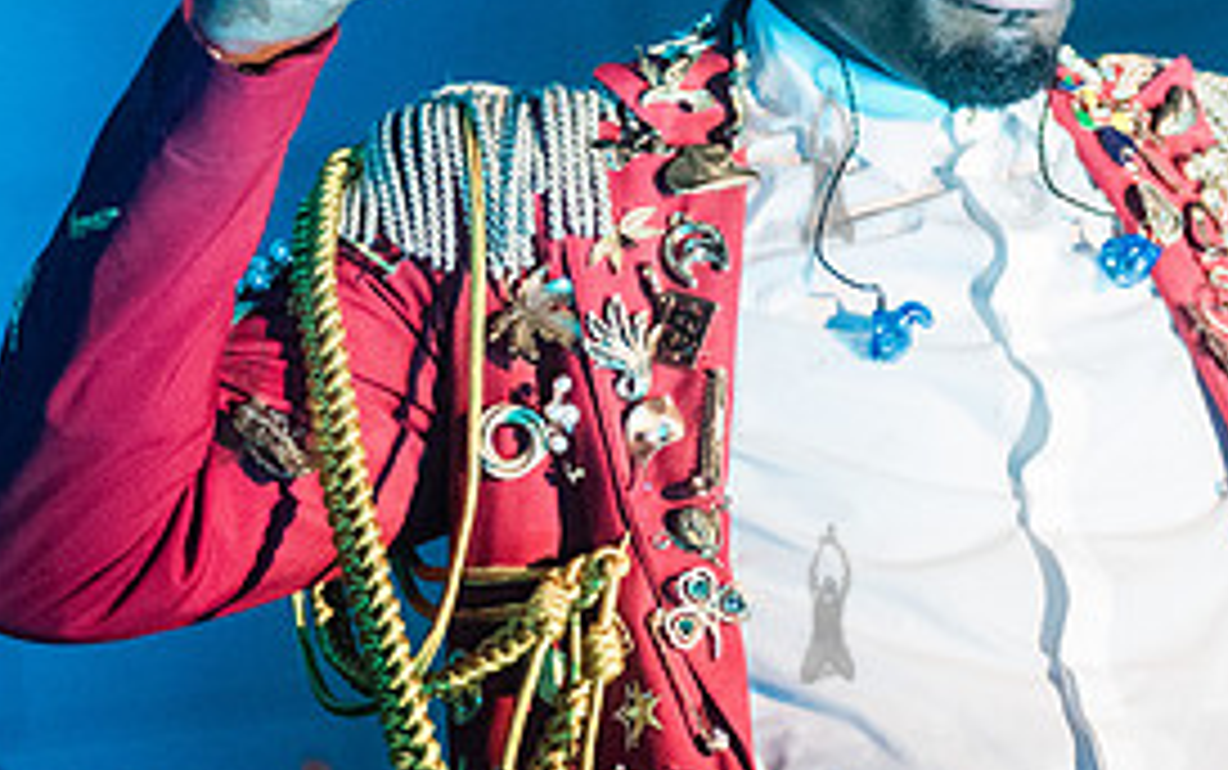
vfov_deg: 7.1
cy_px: 223
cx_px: 727
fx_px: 6229
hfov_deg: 11.3
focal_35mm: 186
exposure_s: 1/250
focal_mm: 80
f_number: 2.8
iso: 10000
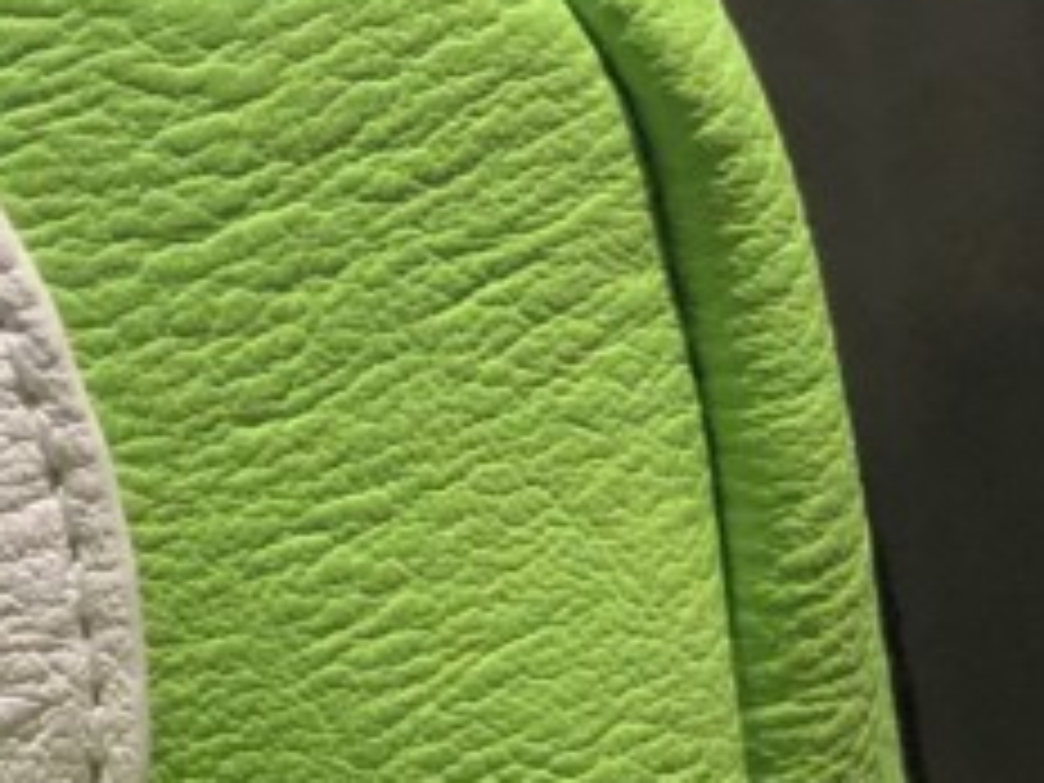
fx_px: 4373
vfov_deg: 10.2
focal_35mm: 145
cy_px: 302
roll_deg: +1.6
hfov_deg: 12.3
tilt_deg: +3.2
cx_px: -927
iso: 32
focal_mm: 3.99
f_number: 1.8
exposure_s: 1/30
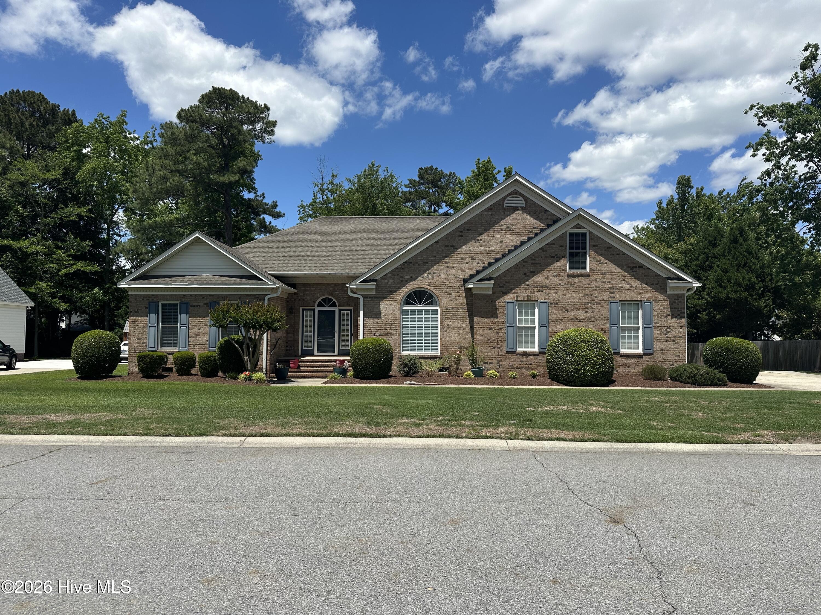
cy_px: 308
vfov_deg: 56.8
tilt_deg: +4.1
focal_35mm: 24
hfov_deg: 71.6
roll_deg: -0.6
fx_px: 569
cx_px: 410
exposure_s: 1/5848
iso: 80
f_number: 1.78
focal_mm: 6.86
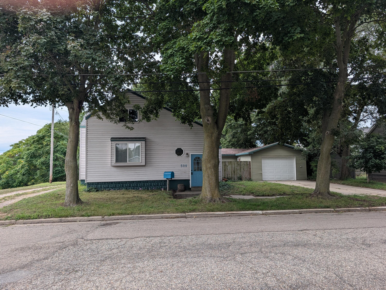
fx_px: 268
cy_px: 145
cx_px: 193
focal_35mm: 24
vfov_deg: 56.9
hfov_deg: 71.5
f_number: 1.68
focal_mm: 6.9
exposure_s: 1/563
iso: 17
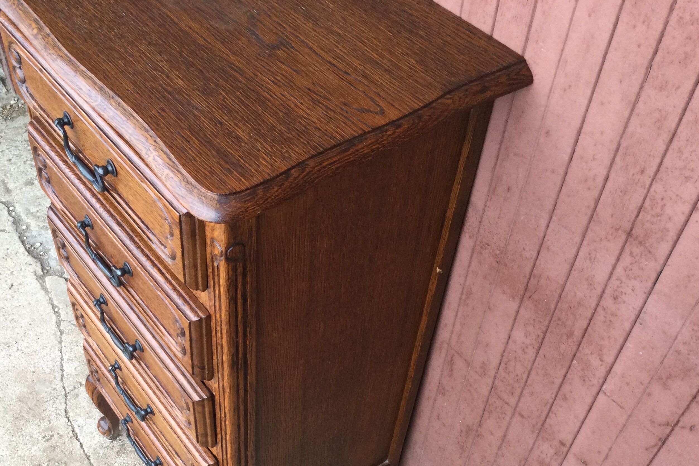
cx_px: 259
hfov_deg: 46.0
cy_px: 340
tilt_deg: -51.6
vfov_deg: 31.4
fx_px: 815
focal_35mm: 42
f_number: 2.4
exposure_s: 1/33
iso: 25
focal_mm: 3.3
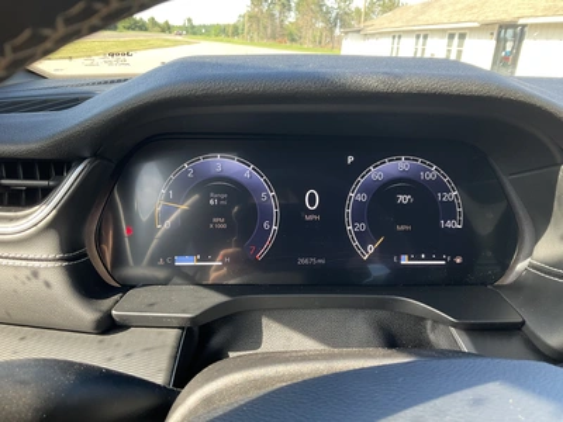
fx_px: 472
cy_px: 211
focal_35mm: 29
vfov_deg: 48.2
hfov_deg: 61.7
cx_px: 282
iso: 40
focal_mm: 3
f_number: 1.8
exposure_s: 1/122
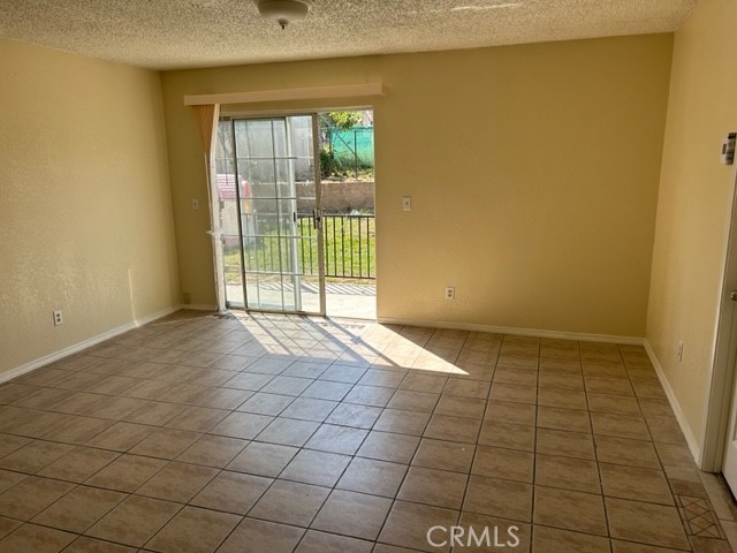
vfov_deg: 53.1
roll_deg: +1.8
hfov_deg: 67.3
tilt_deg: -11.8
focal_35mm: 26
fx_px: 554
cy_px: 276
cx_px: 368
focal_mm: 5.7
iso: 50
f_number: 1.5
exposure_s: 1/840
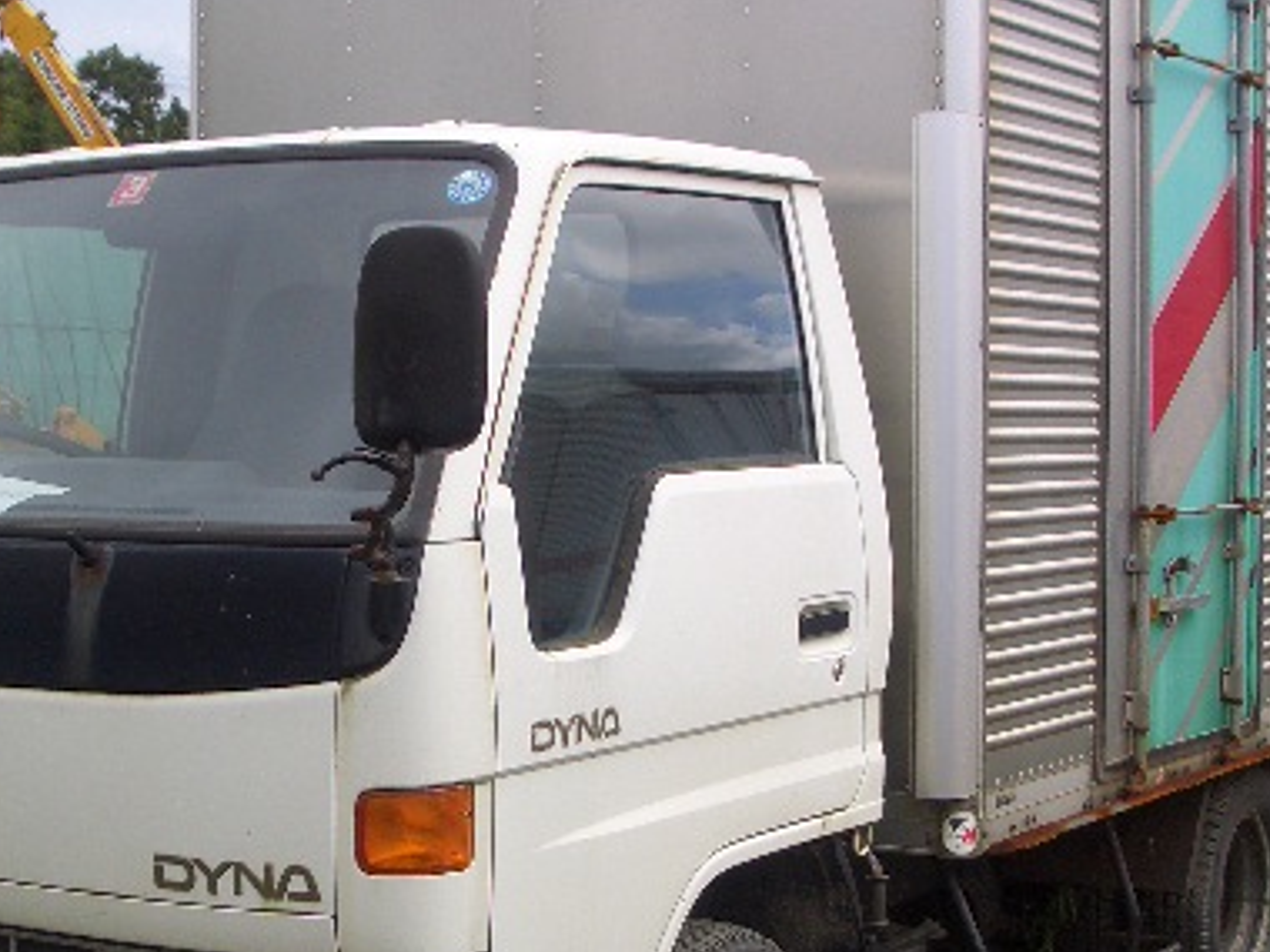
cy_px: 558
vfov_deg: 21.3
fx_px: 2531
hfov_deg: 28.2
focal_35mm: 69
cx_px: 642
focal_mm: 6.8
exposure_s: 1/320
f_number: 4.6
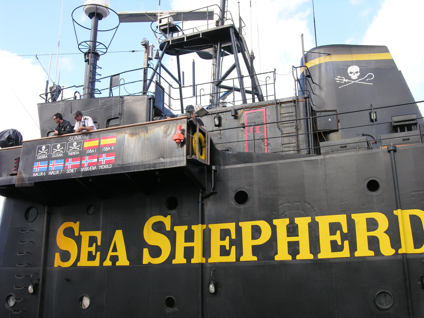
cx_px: 212
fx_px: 453
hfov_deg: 50.1
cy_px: 159
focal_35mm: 37
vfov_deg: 38.7
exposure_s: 1/93.3
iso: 50
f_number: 4.8
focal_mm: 9.3
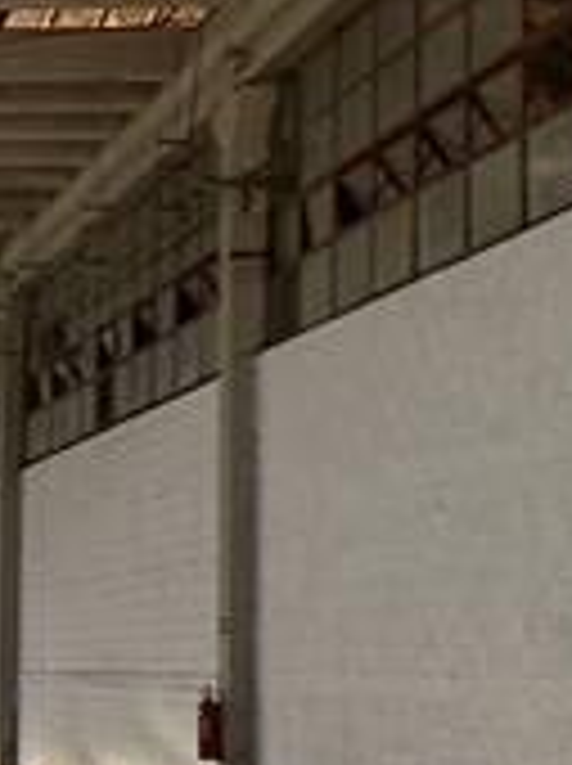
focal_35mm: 89
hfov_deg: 12.1
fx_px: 1966
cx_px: -932
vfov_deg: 21.9
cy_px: 518
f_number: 2.2
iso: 40
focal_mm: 2.22
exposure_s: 1/199
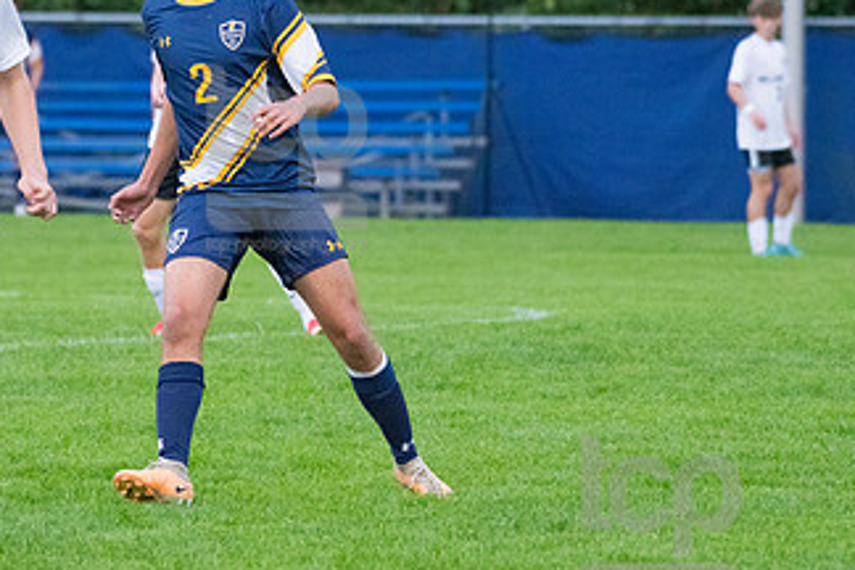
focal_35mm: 394
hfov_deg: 5.2
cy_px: 160
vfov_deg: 3.5
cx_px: 288
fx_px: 9357
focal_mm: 220
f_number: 5.6
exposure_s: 1/2000
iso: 6400
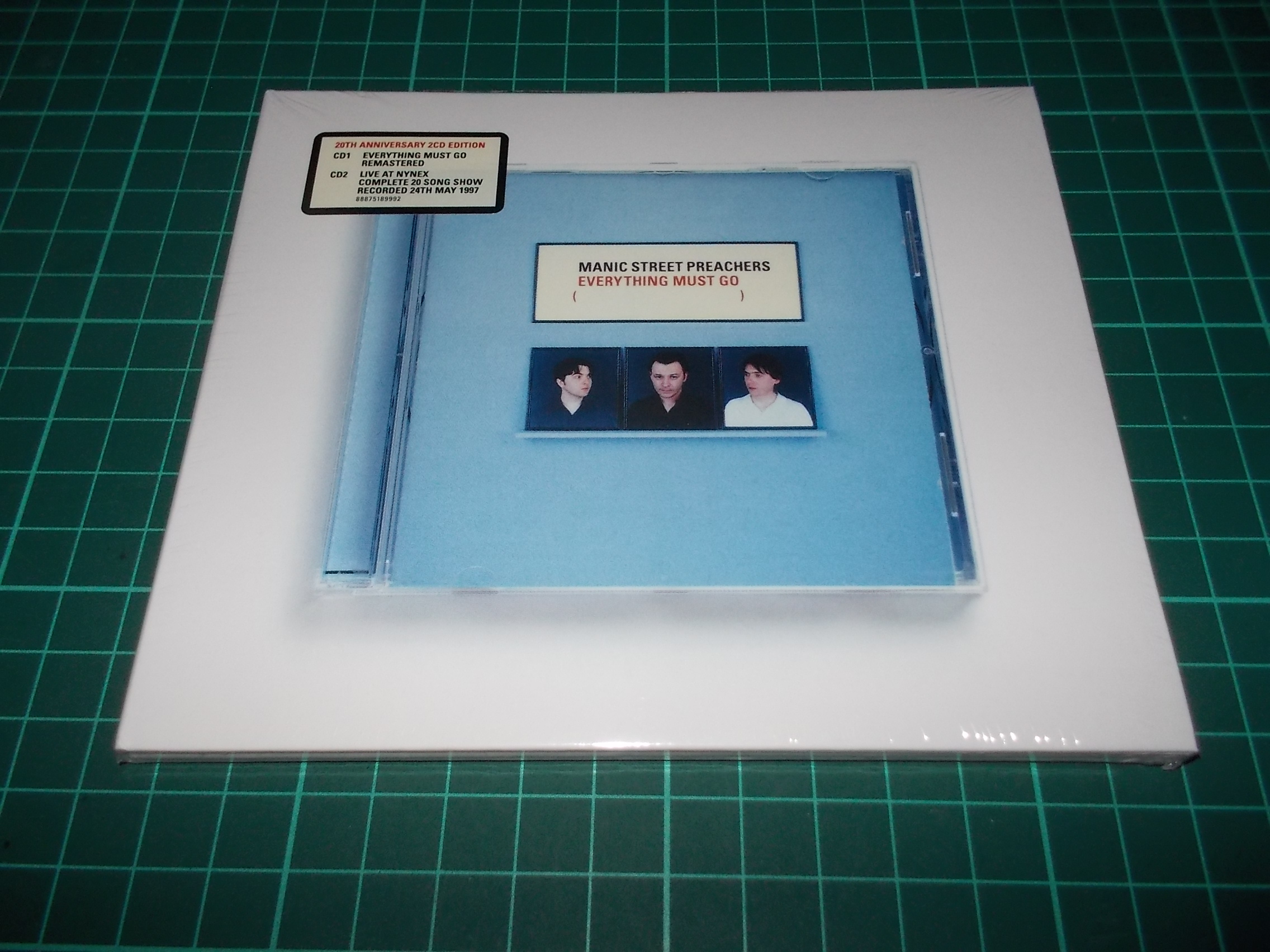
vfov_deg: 48.2
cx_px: 635
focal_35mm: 29
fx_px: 1064
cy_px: 476
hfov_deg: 61.7
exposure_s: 1/30
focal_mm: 4.1
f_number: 3.3
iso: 200
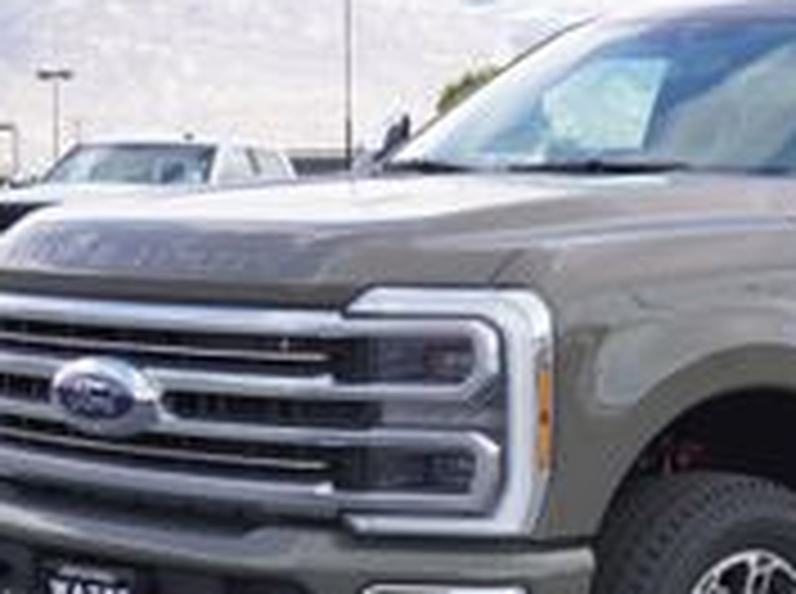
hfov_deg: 19.6
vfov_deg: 15.0
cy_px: 470
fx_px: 2249
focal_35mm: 98
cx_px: 747
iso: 100
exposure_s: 1/125
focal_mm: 30
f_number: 6.3
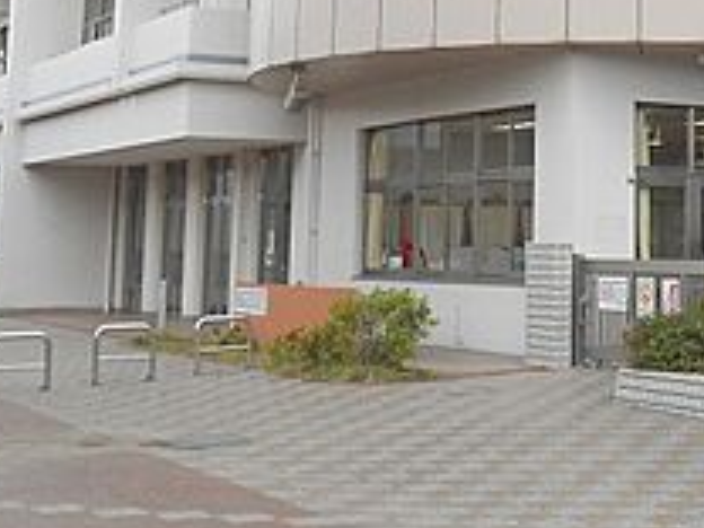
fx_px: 1668
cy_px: -27
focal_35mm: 82
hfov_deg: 23.4
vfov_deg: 17.5
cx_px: 599
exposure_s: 1/125
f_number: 4.2
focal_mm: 6.8
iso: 80
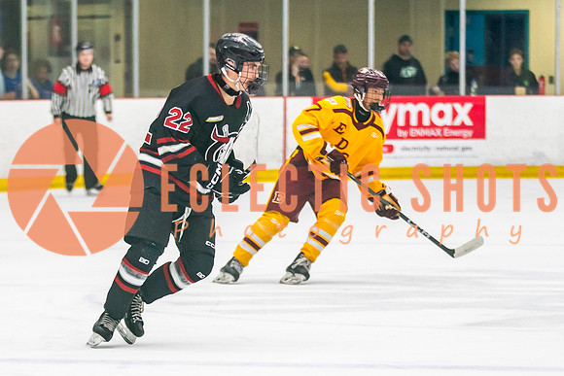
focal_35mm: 310
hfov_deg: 6.6
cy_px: 278
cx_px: 219
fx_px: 4861
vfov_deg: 4.4
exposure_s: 1/640
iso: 1000
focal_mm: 125
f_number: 2.8
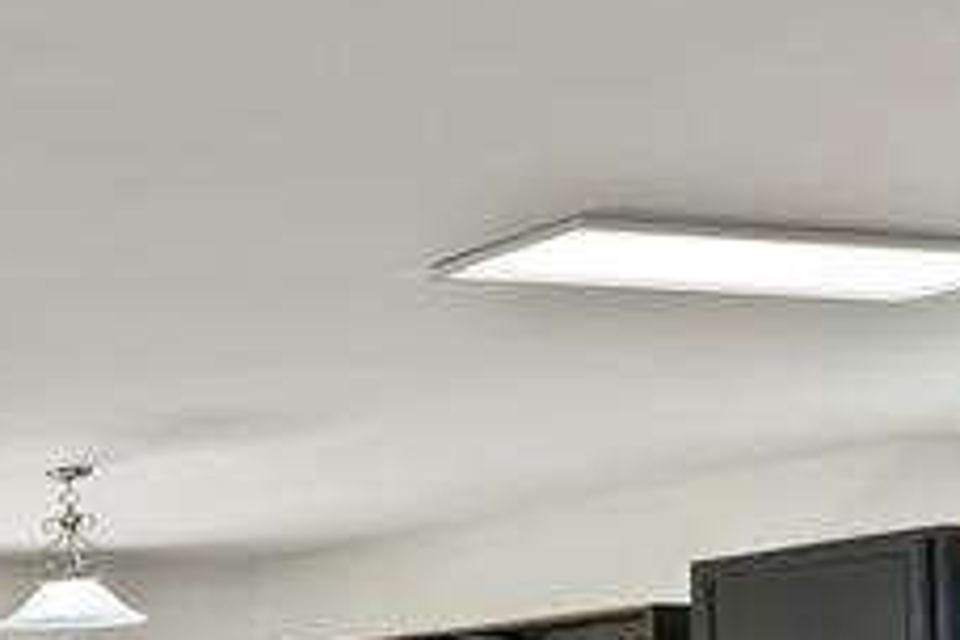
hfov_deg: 17.3
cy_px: 808
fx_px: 1440
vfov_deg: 22.6
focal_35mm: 54
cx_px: -1133
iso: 640
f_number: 9
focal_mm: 12
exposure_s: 1/5
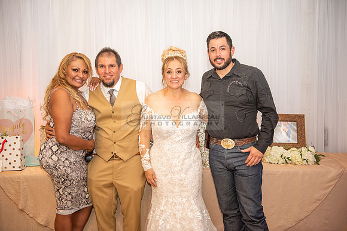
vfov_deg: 31.9
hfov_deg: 46.4
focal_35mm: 42
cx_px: 174
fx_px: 405
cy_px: 116
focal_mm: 42
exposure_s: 1/160
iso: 1000
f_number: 2.8
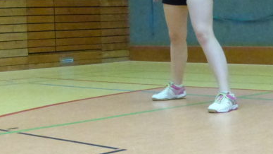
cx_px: 51
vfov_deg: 12.5
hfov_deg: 22.1
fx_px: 688
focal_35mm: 95
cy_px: -7
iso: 1600
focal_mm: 5.9
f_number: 4
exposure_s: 1/125
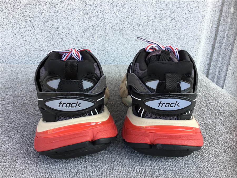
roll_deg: -1.7
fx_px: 212
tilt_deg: -25.2
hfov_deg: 58.4
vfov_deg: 45.4
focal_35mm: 31
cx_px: 118
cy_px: 89
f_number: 2.4
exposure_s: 1/113
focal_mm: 3.3
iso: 25
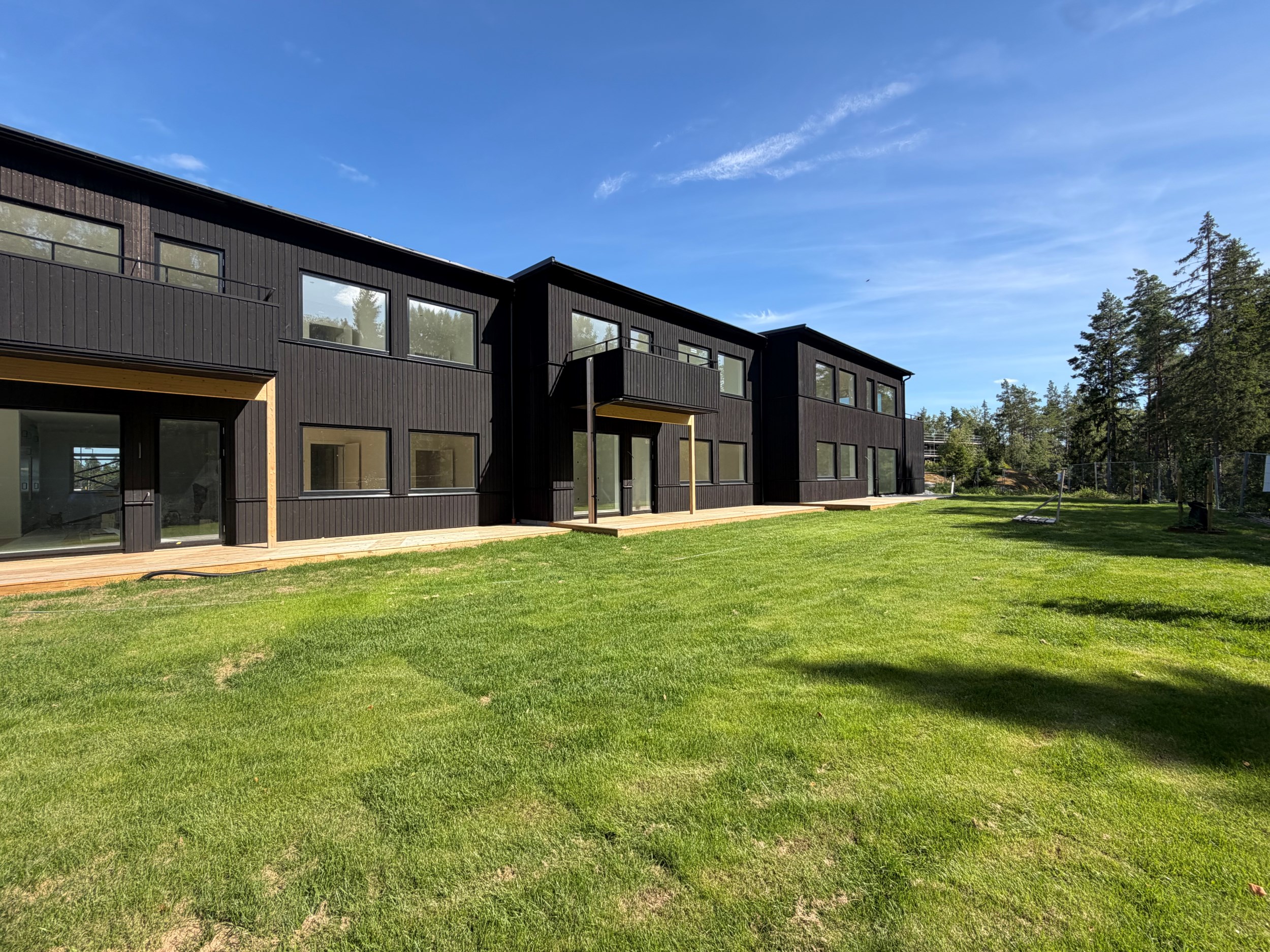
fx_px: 514
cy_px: 476
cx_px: 635
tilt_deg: +0.3
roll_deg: +0.9
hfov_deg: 102.1
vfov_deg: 85.7
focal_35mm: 14
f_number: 2.2
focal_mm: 2.22
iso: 40
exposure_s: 1/770
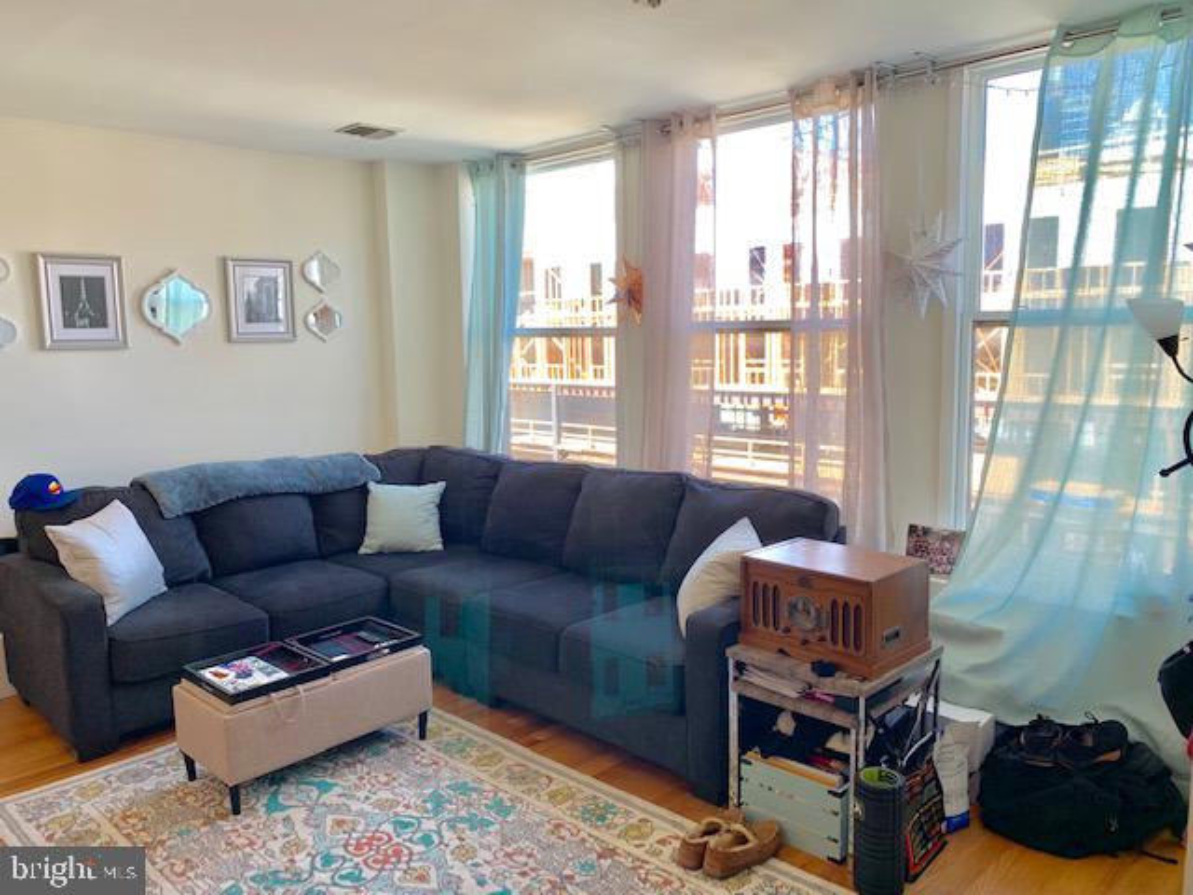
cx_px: 596
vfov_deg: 53.1
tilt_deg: -7.3
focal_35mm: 26
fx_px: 896
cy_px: 448
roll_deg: +1.7
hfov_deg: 67.3
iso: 50
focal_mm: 4.25
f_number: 1.8
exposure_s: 1/120
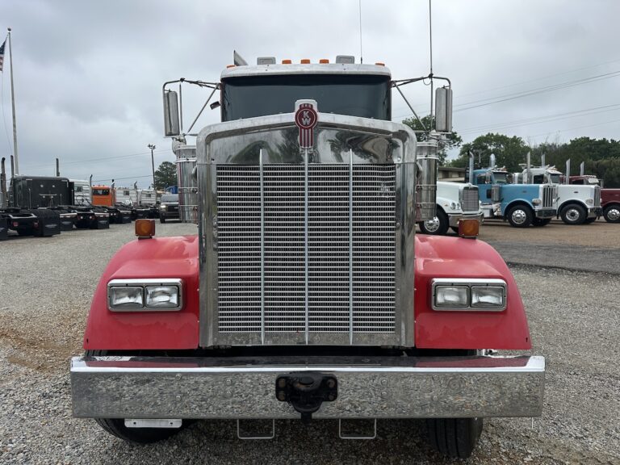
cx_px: 310
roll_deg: +1.3
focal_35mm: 24
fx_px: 430
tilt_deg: -1.9
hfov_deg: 71.6
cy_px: 232
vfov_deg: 56.8
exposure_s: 1/6211
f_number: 1.78
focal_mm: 6.86
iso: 80
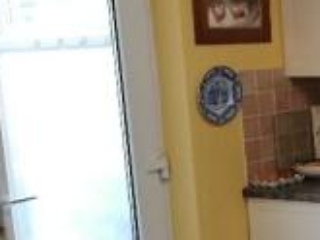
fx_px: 851
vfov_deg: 16.0
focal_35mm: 92
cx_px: 513
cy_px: 167
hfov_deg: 18.3
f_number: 1.8
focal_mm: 3.62
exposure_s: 1/50
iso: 125
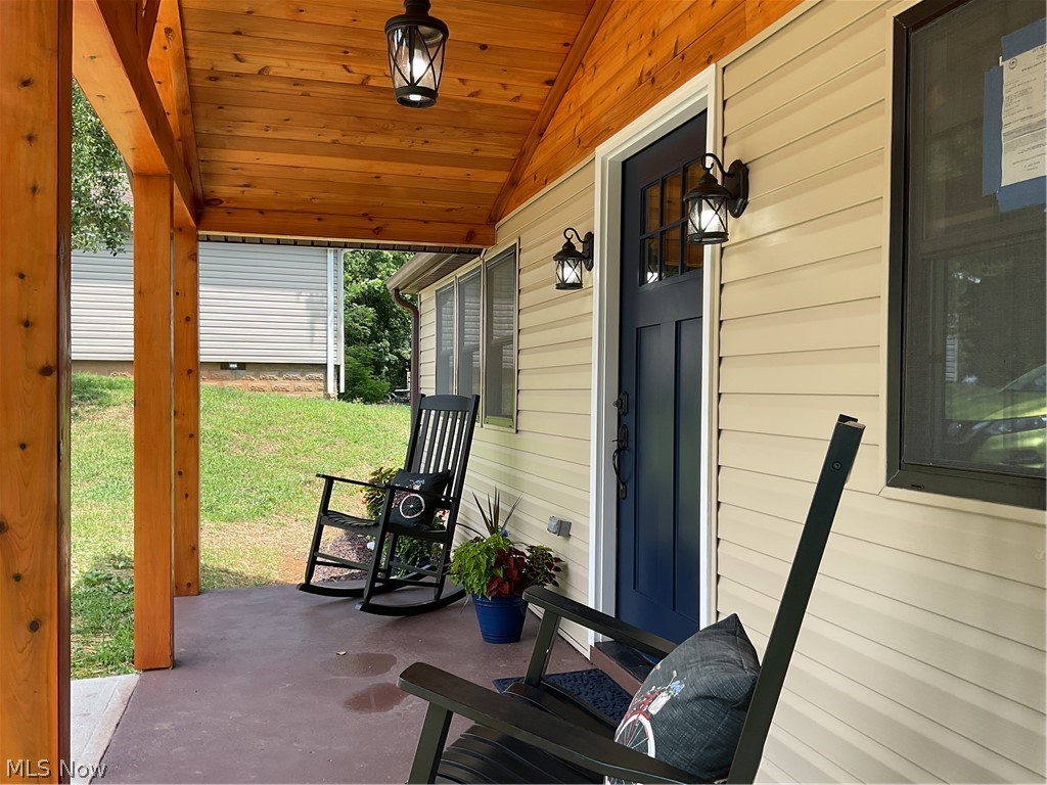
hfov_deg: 61.7
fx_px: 877
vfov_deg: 48.2
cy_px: 392
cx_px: 524
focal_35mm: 29
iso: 16
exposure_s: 1/386
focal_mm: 3
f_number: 1.8
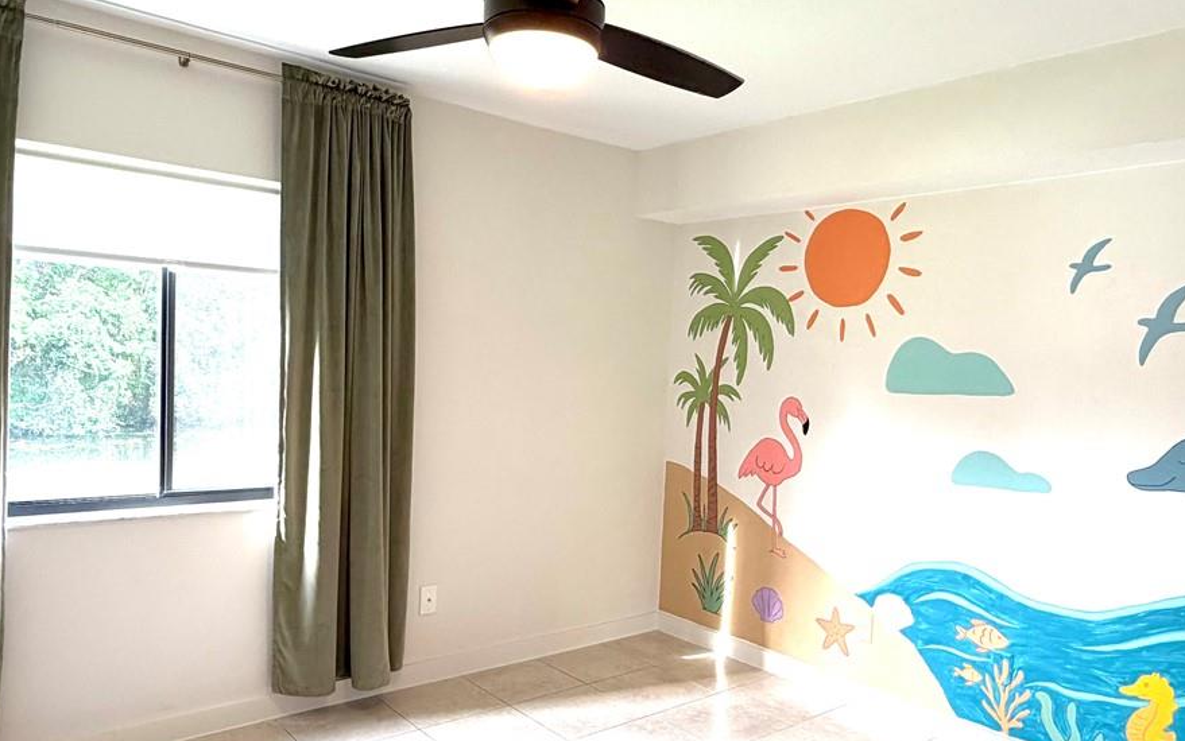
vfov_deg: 46.0
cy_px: 418
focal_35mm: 27
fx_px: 872
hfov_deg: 68.3
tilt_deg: -4.0
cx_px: 631
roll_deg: -2.8
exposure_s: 1/120
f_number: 2.2
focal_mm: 2.22
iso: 125
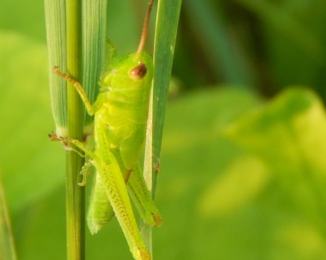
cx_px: 150
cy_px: 119
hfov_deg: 7.2
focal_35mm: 267
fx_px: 2575
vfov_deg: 5.8
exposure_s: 1/60
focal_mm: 37.1
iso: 125
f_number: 5.4
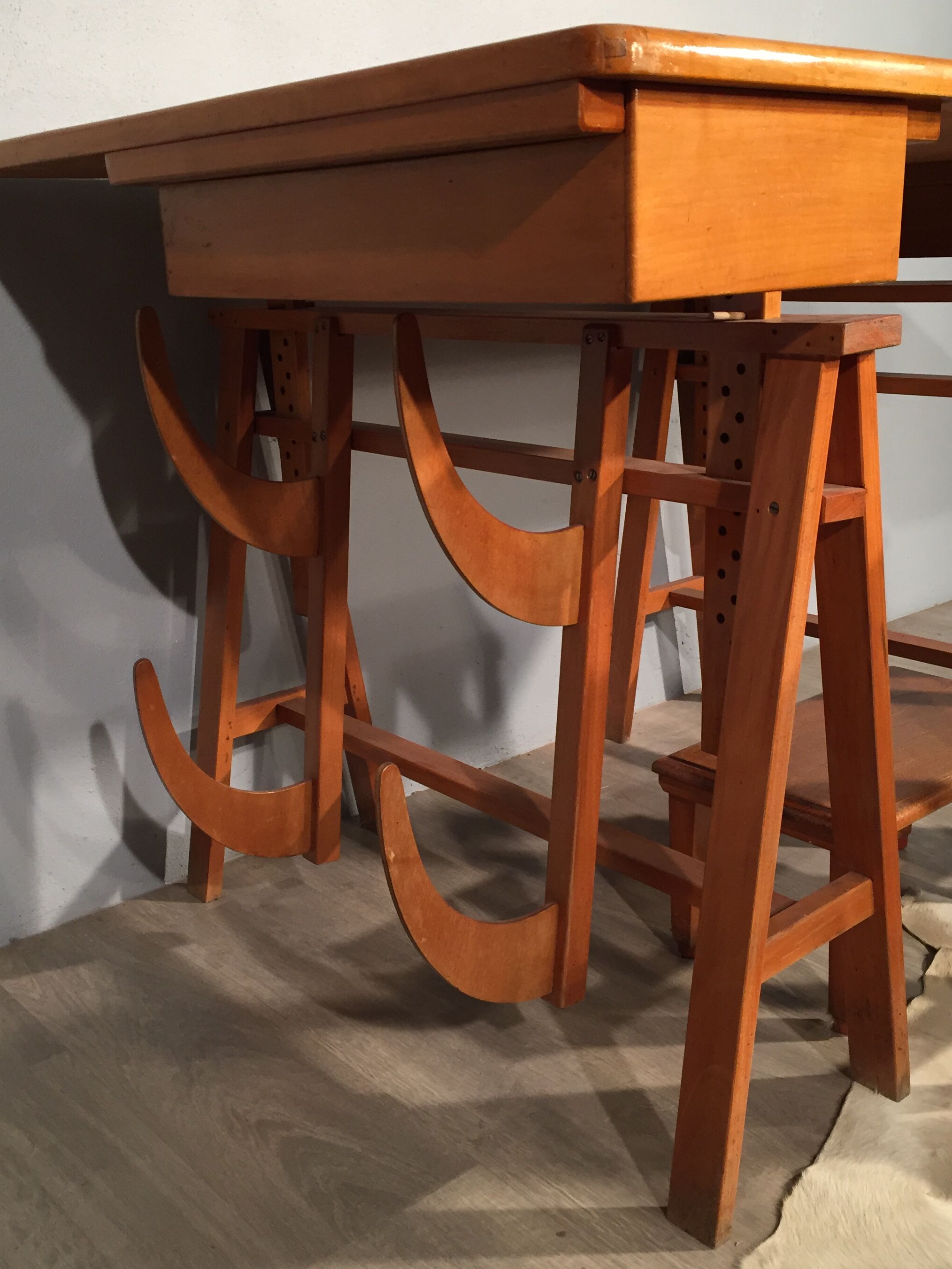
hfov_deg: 40.7
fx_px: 1283
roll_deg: +1.8
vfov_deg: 52.6
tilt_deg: -14.1
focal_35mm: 35
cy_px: 612
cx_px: 483
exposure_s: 1/33
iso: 125
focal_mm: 4.15
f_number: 2.2
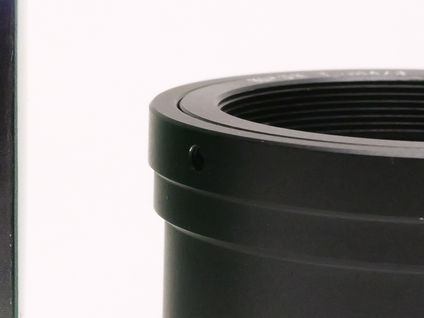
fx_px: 2879
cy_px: 127
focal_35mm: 235
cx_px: 7
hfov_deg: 8.4
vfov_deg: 6.3
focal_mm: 30
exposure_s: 1/100
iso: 2500
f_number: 8
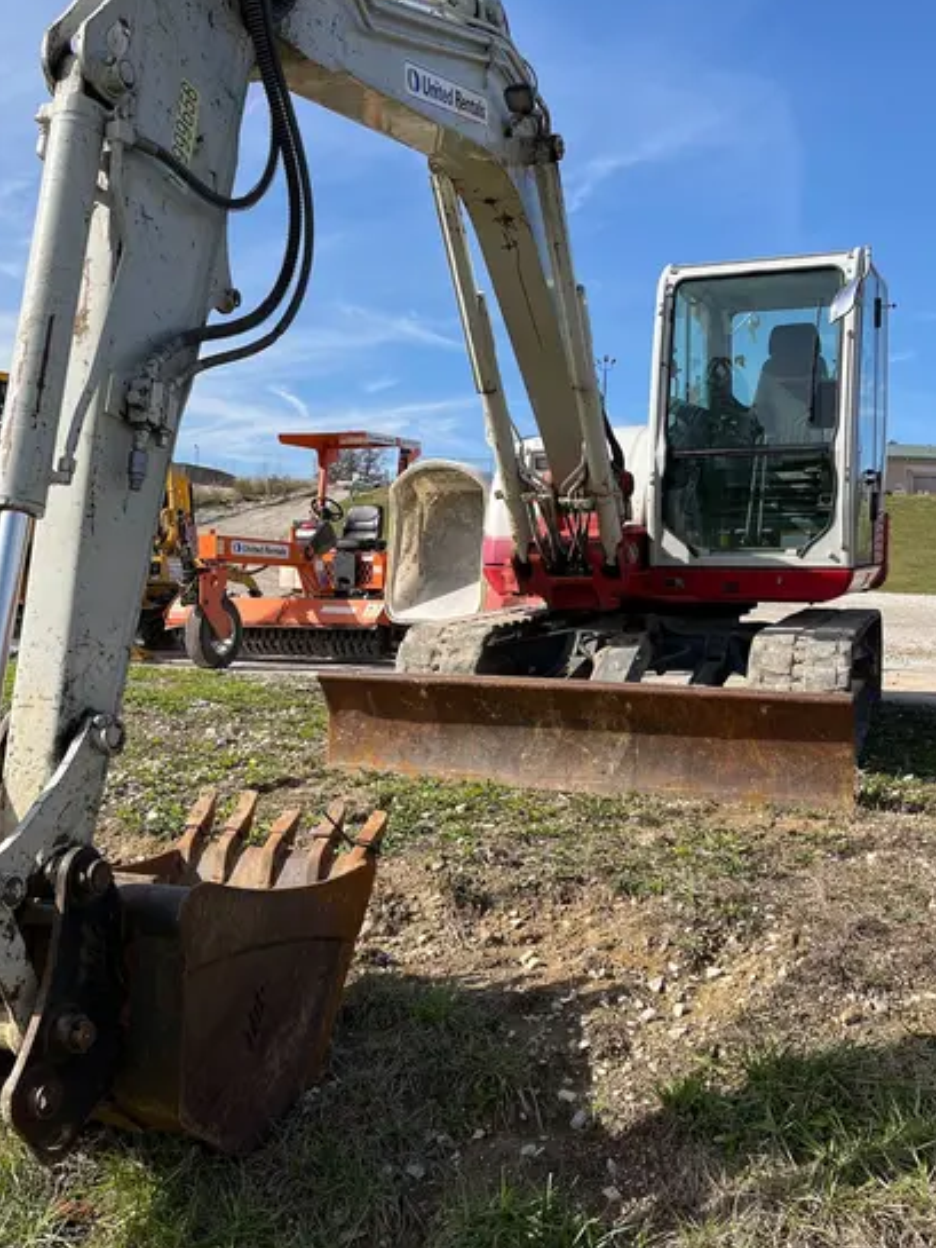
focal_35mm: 35
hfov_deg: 40.7
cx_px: 508
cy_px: 587
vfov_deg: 52.6
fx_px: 1261
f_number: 1.6
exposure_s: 1/2571
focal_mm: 5.1
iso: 50
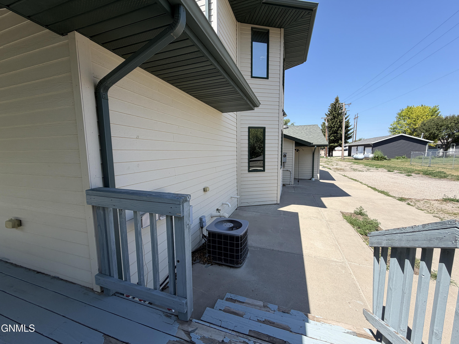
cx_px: 230
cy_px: 172
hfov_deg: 102.1
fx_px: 186
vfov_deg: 85.7
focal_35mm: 14
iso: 32
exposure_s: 1/770
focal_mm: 2.22
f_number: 2.2
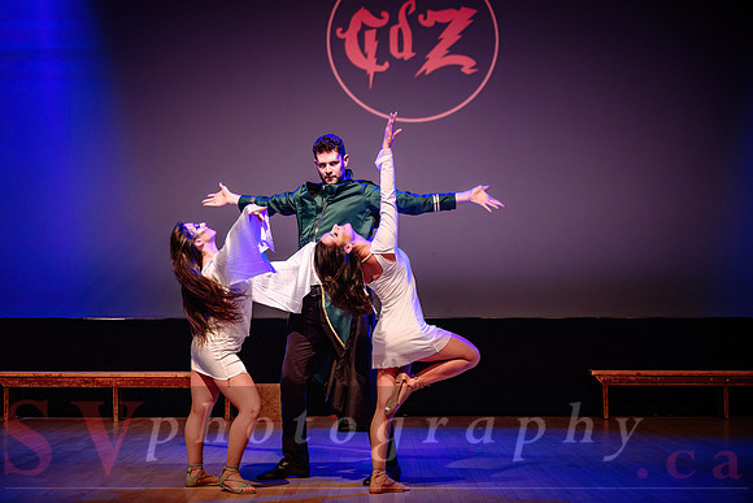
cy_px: 264
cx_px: 356
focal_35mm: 60
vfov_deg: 22.6
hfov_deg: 33.3
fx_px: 1257
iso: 1600
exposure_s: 1/200
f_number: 2.8
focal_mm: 57
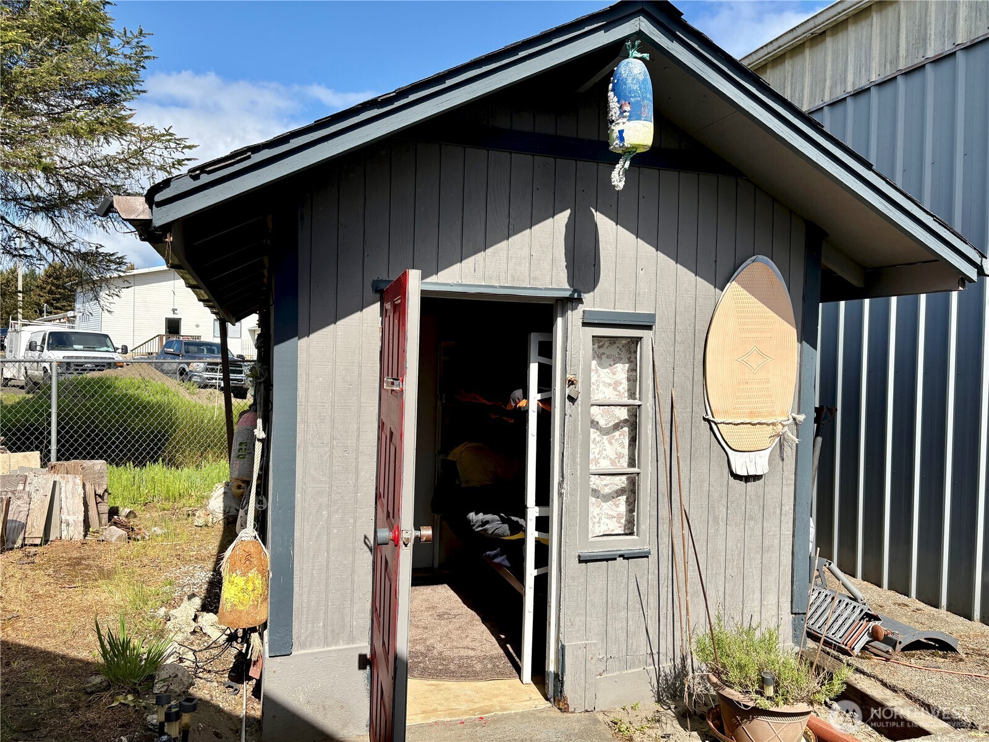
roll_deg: -0.9
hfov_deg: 67.3
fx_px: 743
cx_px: 494
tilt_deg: -1.0
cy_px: 371
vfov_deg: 53.1
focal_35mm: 26
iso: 50
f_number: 1.6
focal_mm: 5.96
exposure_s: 1/3125
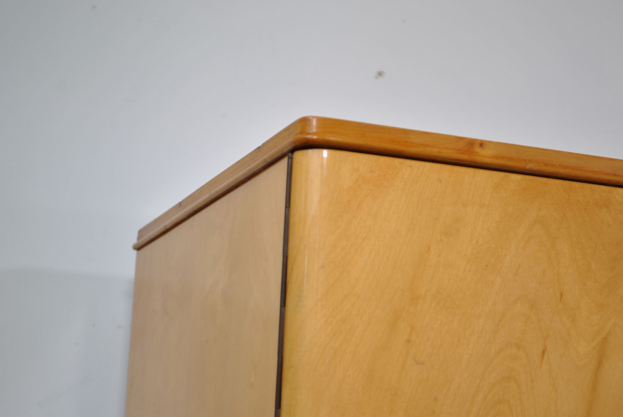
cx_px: 345
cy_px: 220
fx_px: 1473
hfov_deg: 23.9
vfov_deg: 16.1
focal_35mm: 85
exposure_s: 1/50
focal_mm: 48
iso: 200
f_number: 5.3
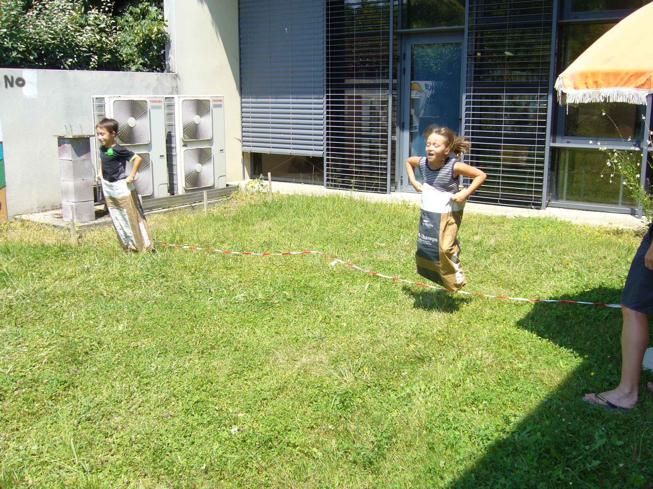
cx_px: 326
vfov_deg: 40.7
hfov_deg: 52.6
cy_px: 244
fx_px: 660
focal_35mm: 35
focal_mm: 5.8
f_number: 5.6
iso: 80
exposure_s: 1/160
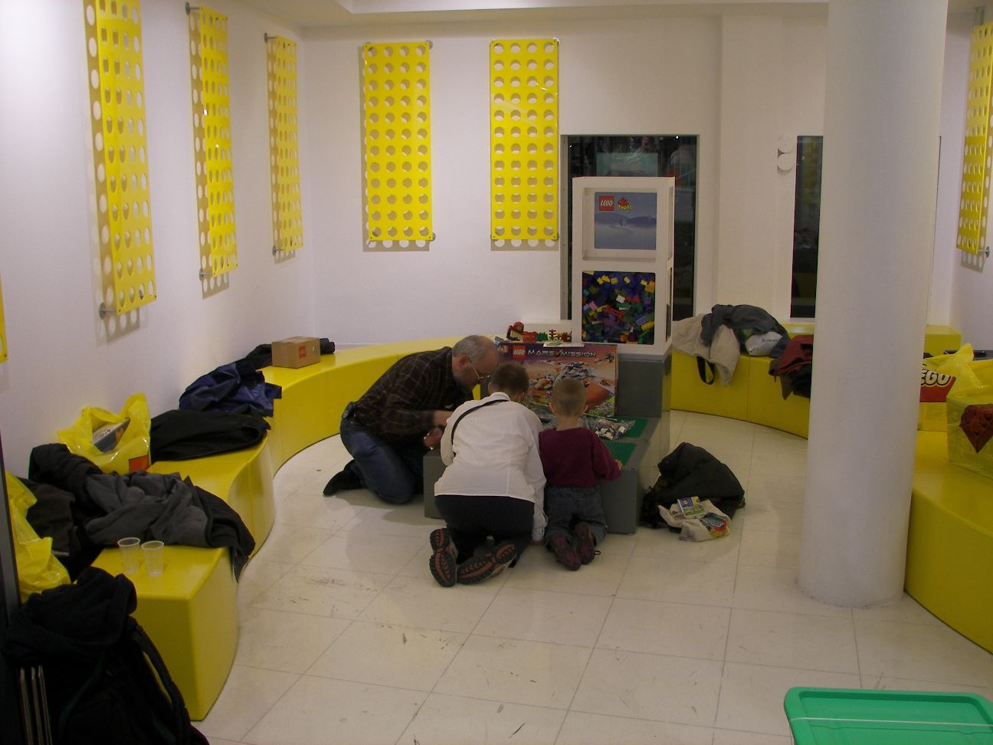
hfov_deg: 51.4
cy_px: 372
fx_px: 1033
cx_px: 496
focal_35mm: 36
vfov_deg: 39.7
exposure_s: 1/30
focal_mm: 6
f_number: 2.8
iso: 50
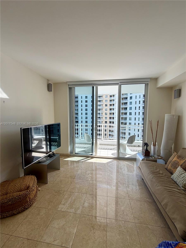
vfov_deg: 102.1
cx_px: 93
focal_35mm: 14
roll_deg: -0.3
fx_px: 100
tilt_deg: -3.4
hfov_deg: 85.7
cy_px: 124
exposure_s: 1/416
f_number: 2.2
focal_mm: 2.22
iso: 64
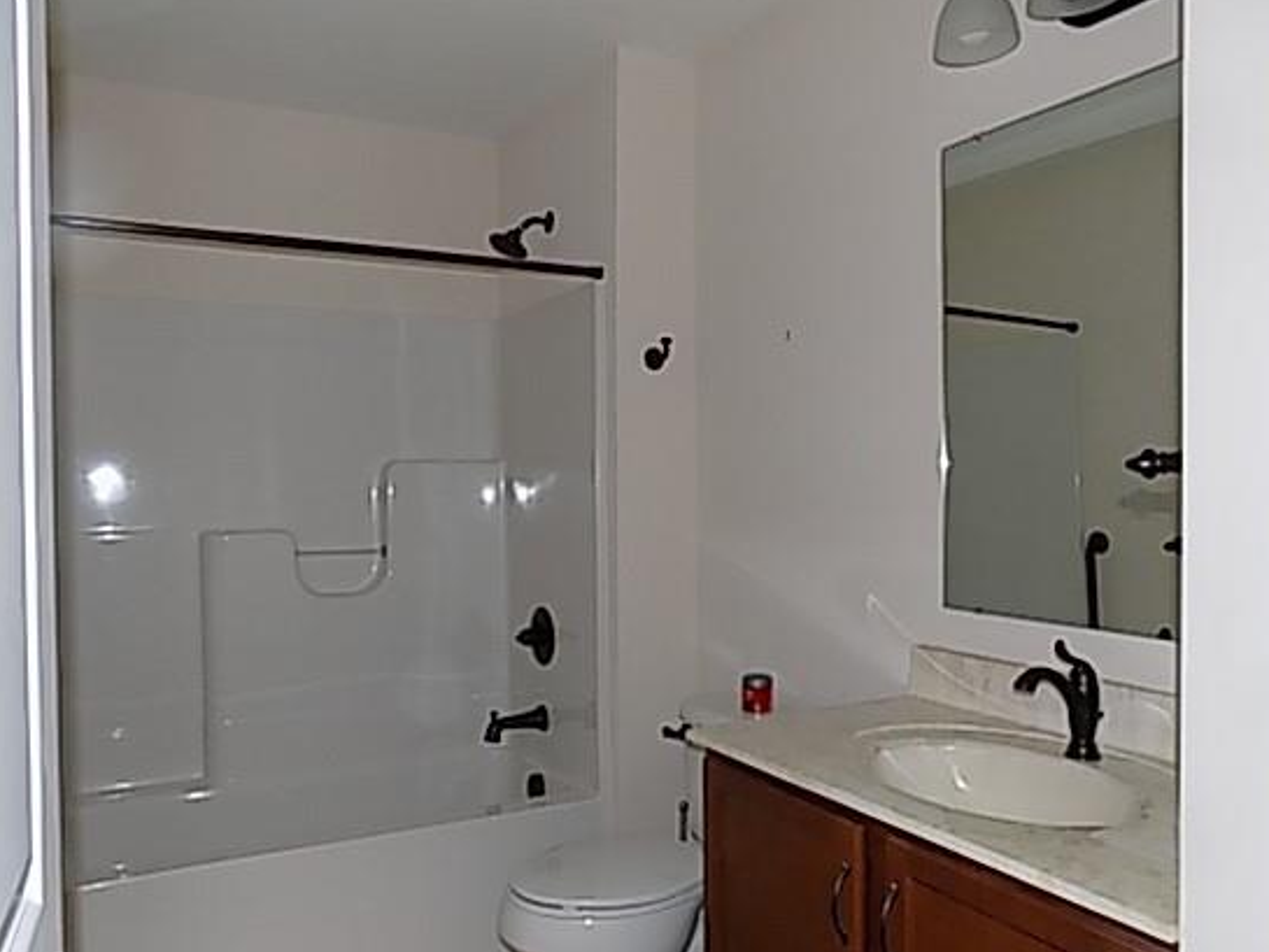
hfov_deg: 65.3
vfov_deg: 51.3
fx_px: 990
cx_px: 619
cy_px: 505
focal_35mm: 27
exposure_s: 1/30
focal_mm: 4
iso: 200
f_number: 3.1
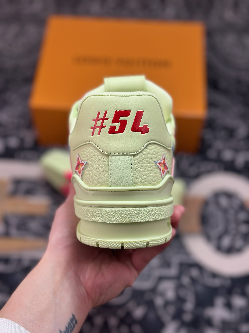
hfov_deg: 30.3
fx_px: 460
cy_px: 166
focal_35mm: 48
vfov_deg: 39.7
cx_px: 124
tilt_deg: -57.0
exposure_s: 1/1095
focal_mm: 6.86
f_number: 1.78
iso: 80
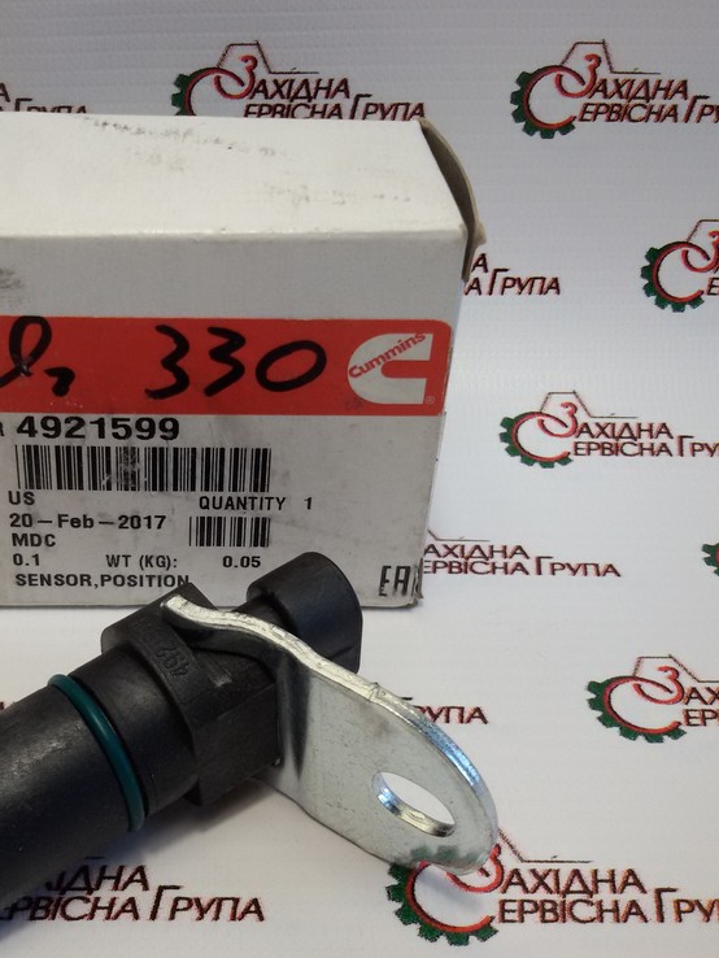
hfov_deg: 33.8
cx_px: 193
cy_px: 484
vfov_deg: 44.8
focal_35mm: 42
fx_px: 1162
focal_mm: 2.93
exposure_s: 1/100
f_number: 2.4
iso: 64
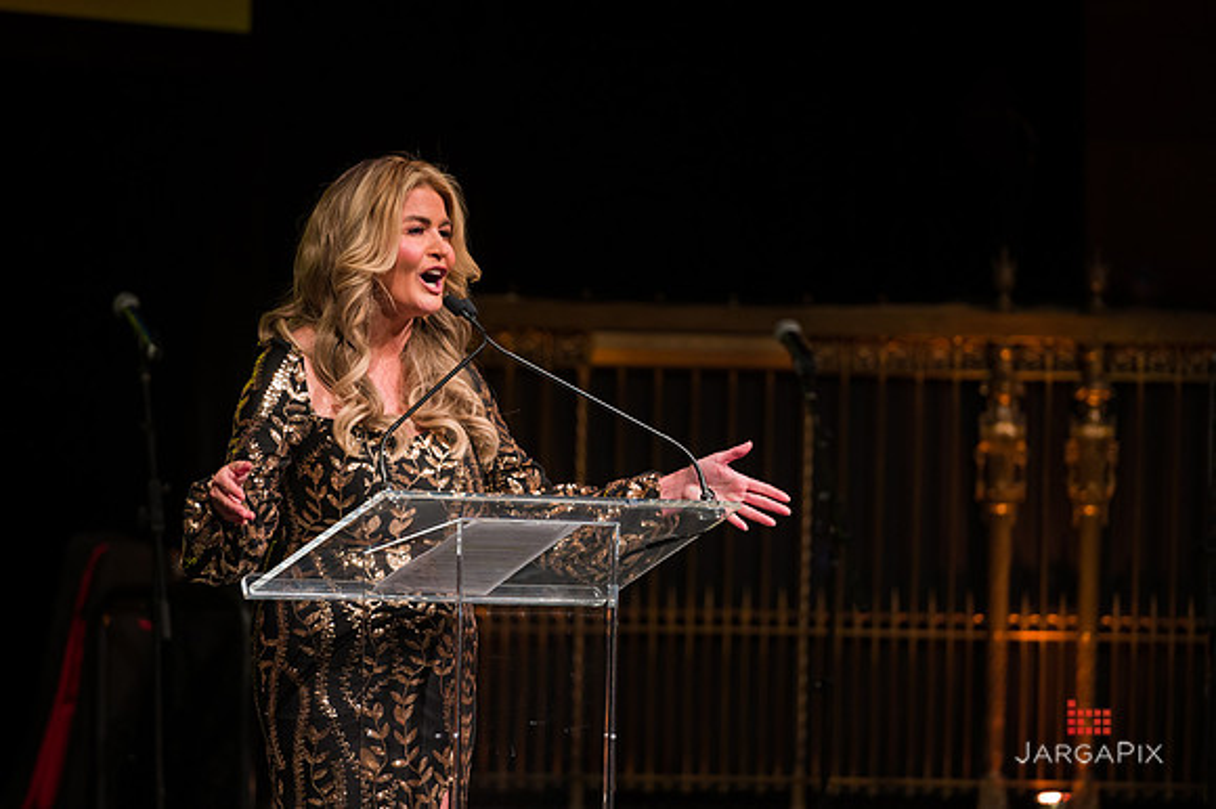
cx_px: 608
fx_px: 6751
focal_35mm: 200
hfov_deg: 10.3
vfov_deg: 6.9
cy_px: 404
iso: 2000
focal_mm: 200
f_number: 4
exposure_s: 1/200
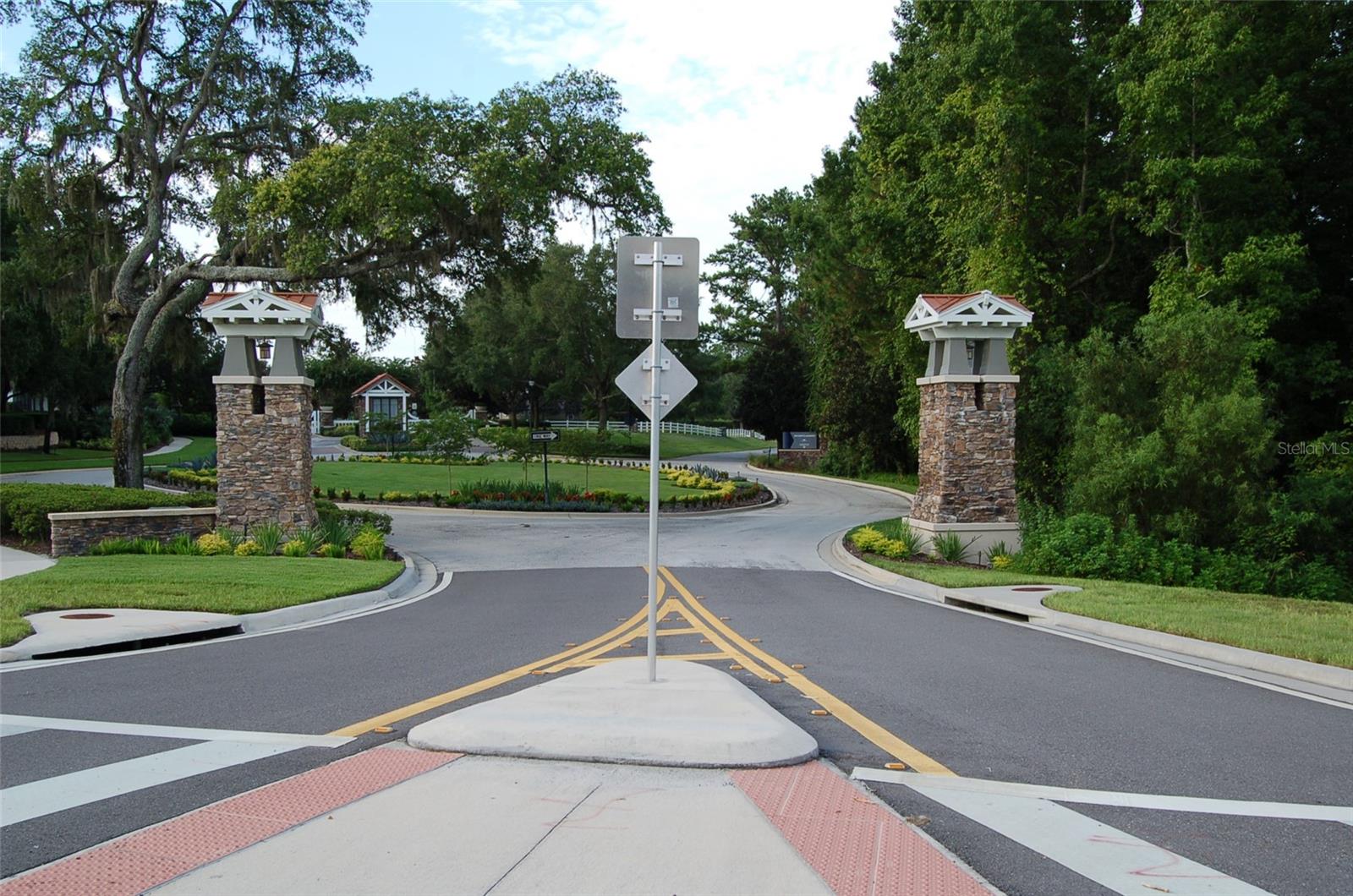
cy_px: 448
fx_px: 1238
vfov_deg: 39.8
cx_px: 676
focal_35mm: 33
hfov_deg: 57.3
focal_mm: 22
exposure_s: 1/100
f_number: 8
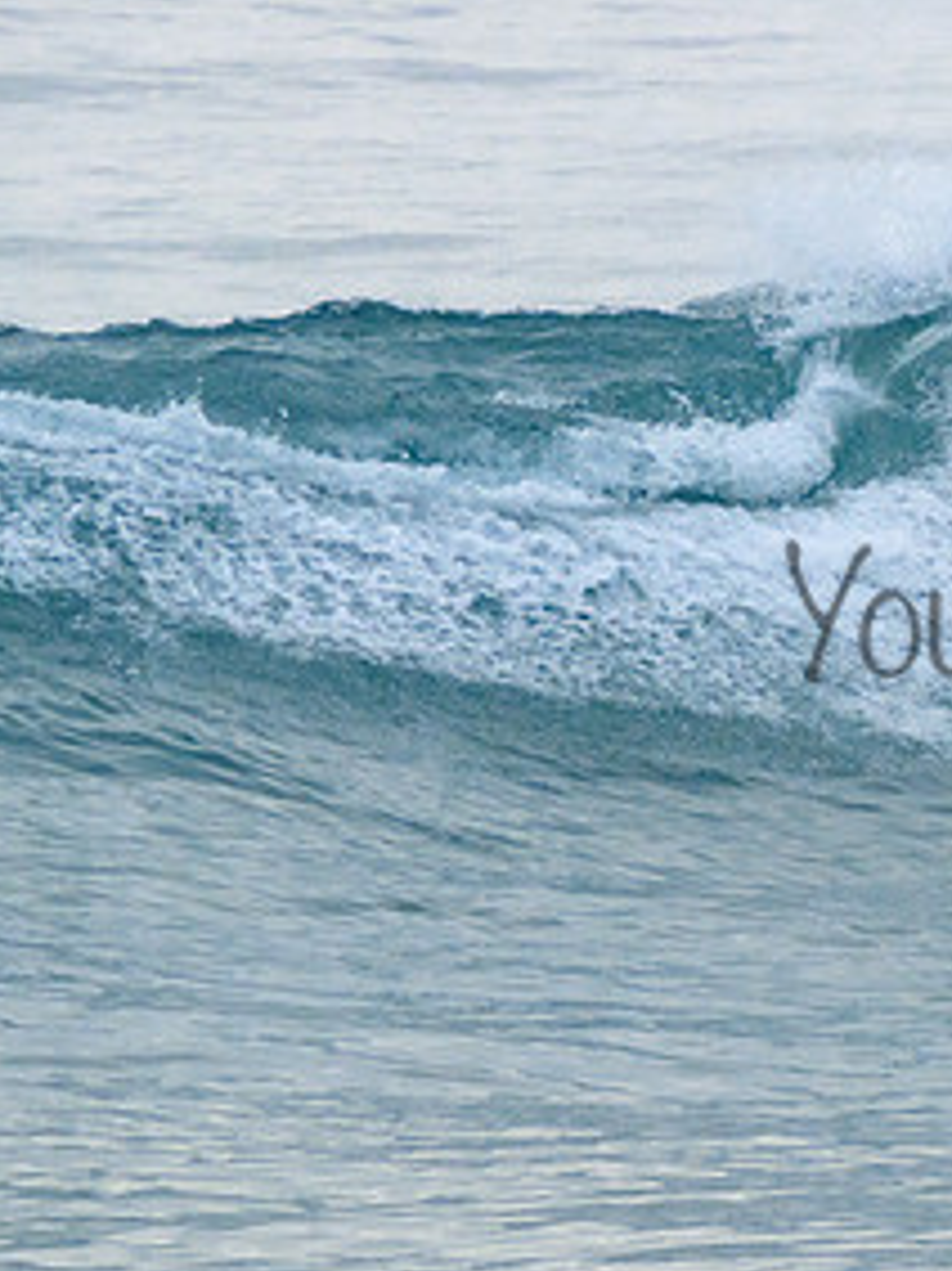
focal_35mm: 1028
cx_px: 1574
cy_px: 461
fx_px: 37724
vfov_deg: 1.9
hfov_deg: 1.4
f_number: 5.6
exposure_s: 1/1250
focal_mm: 380
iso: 500
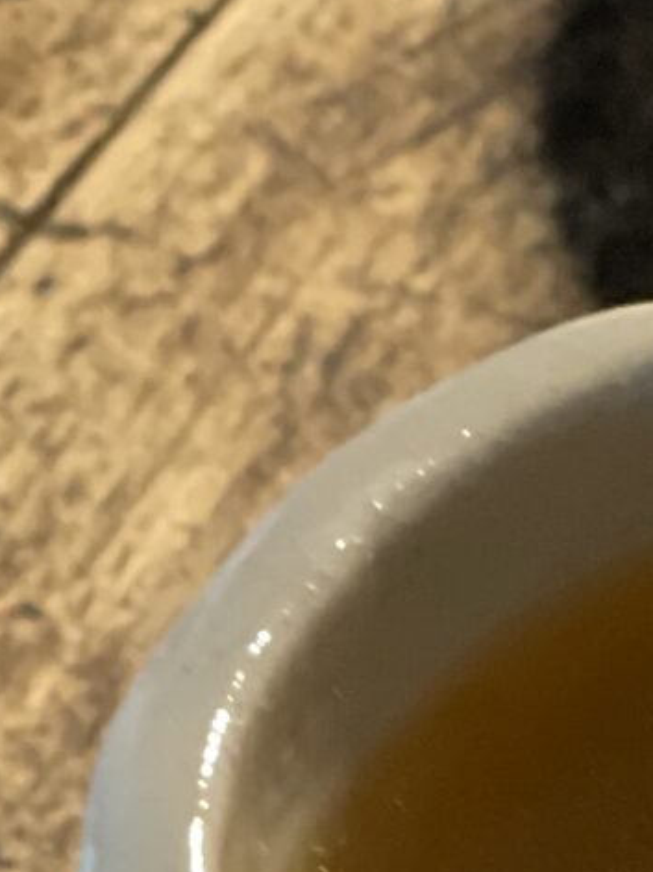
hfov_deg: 4.2
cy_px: 1638
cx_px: 997
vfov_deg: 5.6
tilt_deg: -39.9
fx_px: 8757
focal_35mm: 348
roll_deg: -1.8
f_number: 2.2
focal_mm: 7.5
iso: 500
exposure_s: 1/23
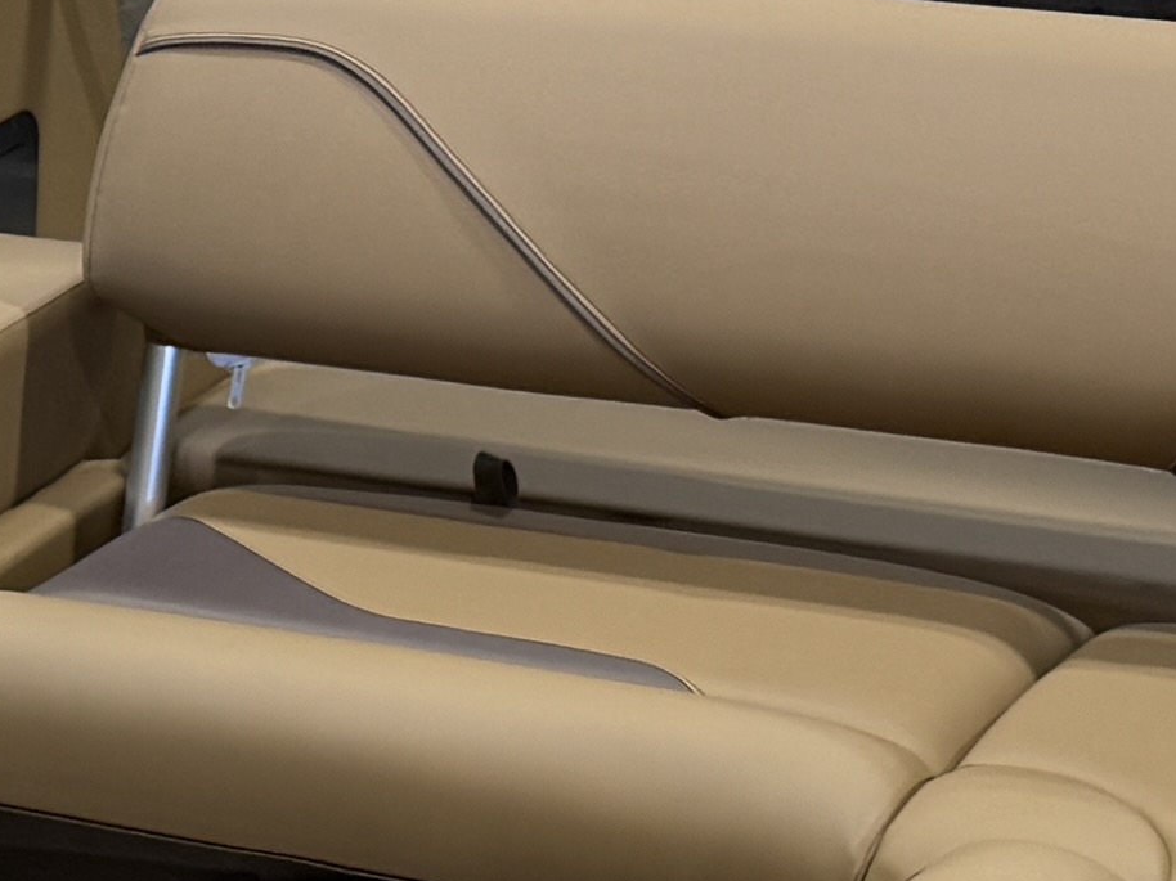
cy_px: 1356
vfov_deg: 9.6
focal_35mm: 150
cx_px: -826
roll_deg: +5.2
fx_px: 5095
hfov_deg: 12.2
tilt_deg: -27.4
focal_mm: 6.76
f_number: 1.78
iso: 80
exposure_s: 1/120
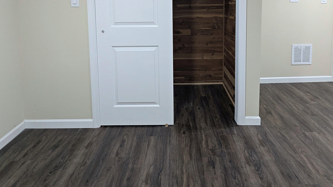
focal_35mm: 26
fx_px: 230
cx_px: 181
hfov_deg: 71.8
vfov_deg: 41.7
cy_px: 28
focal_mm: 2.35
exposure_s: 1/23.8
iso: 166
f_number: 2.2
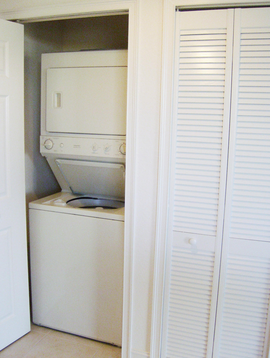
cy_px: 179
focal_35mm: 36
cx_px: 135
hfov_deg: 39.7
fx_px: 374
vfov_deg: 51.3
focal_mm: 6
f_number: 2.8
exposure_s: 1/62.4
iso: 200
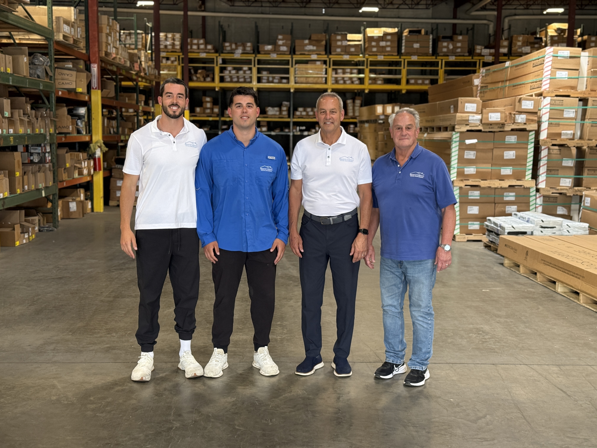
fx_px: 828
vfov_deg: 30.3
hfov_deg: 39.7
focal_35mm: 48
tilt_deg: -6.0
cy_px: 224
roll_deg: -0.5
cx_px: 298
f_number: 1.78
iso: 125
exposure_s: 1/61
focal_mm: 6.76
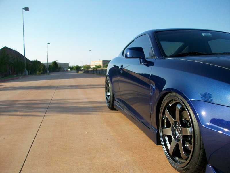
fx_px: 213
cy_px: 86
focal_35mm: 32
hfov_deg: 56.8
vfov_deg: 44.2
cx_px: 115
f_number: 2.8
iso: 64
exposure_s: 1/640
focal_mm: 5.7
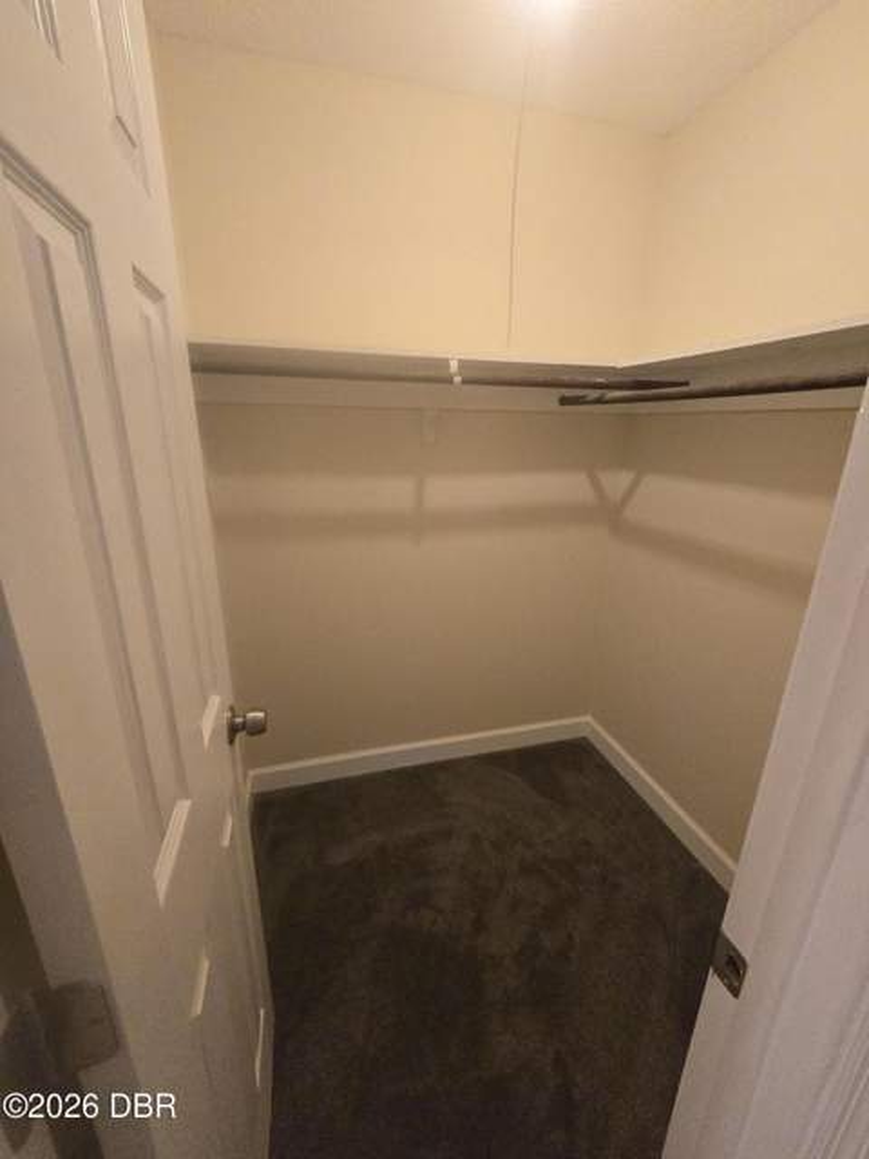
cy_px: 580
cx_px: 434
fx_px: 435
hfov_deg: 89.9
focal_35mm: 13
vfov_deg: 106.2
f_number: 2.2
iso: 640
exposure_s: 1/60
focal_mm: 2.2
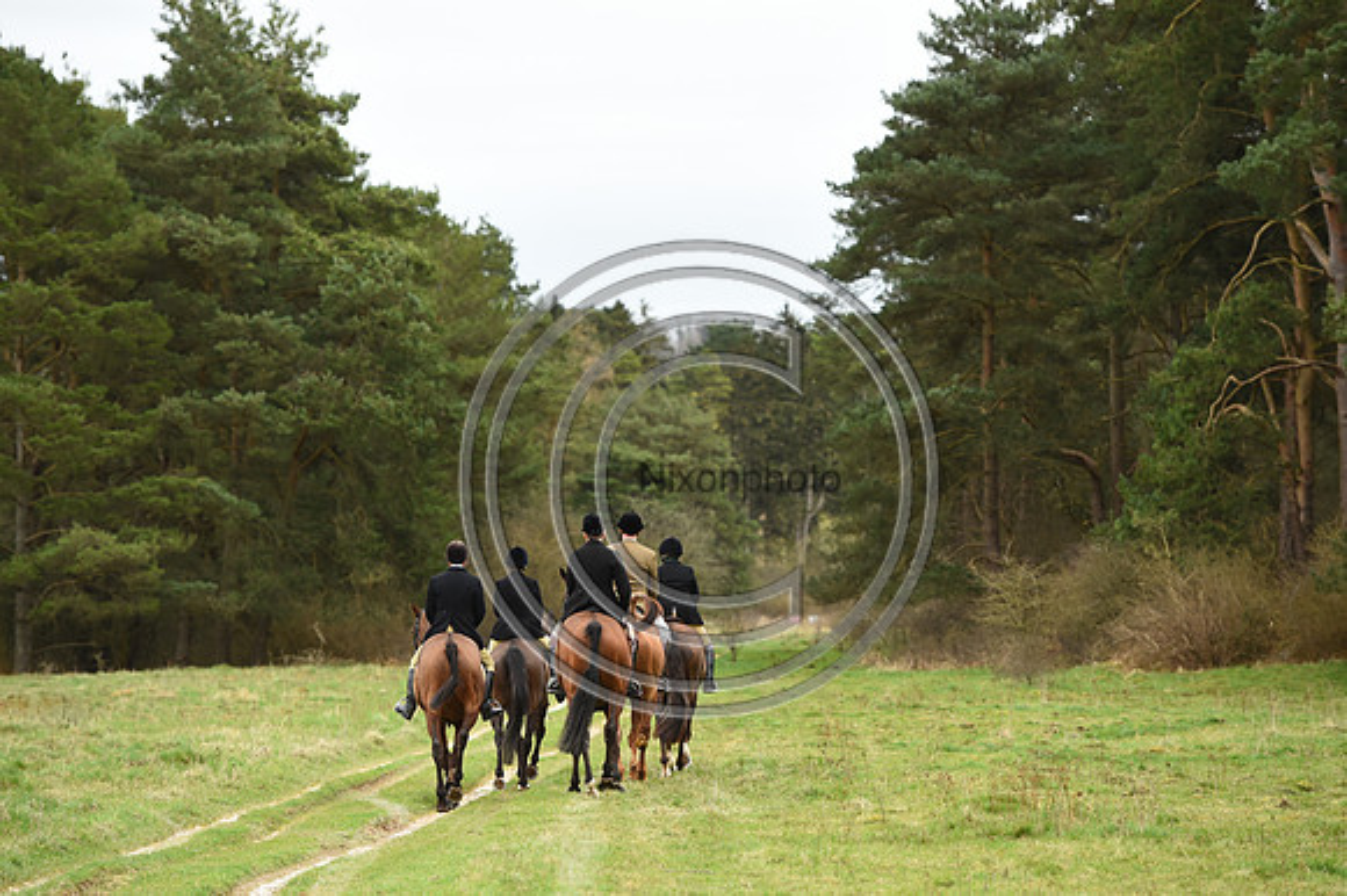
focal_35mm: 155
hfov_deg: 13.3
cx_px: 674
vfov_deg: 8.8
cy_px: 448
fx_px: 5796
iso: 640
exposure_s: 1/1250
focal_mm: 155
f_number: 4
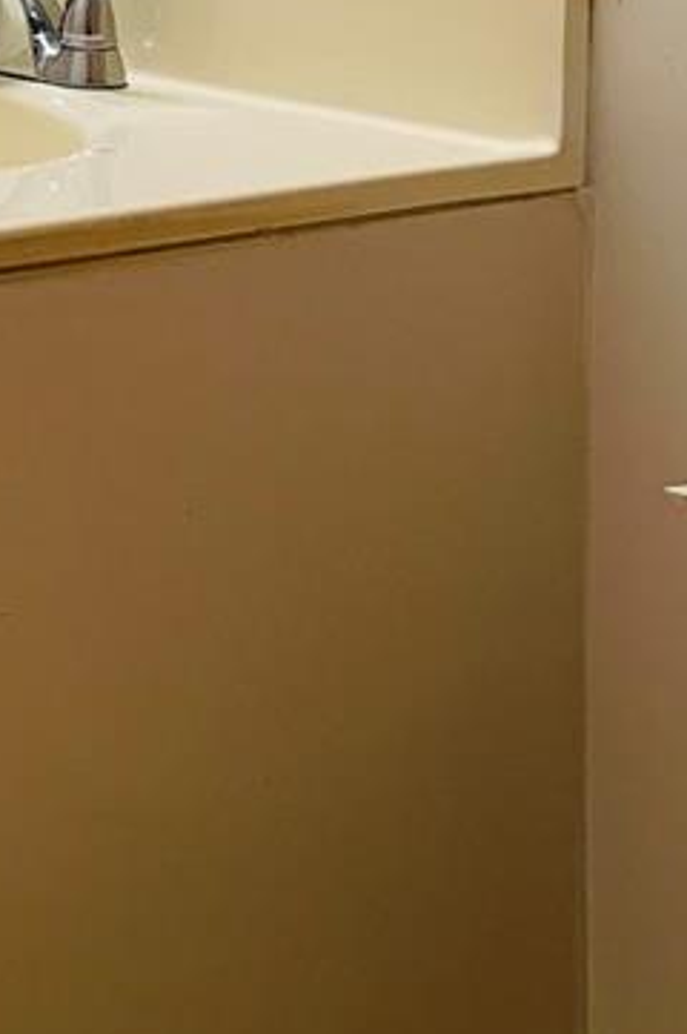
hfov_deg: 14.3
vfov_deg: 20.6
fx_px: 2581
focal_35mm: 90
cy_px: -324
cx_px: -292
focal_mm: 4.25
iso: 80
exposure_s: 1/120
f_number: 1.8
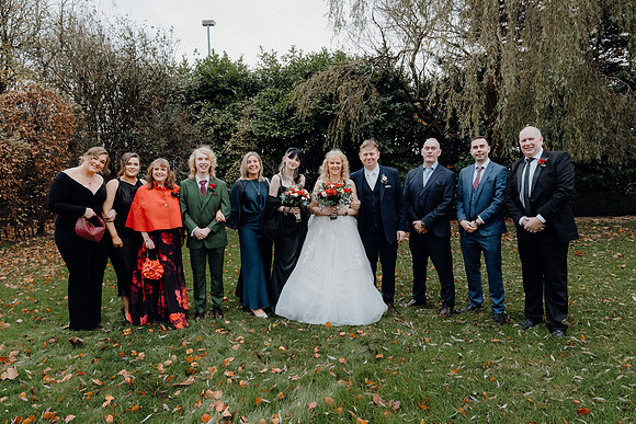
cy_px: 212
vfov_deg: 49.6
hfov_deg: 69.4
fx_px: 459
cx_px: 318
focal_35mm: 26
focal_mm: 26
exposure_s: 1/250
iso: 3200
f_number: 5
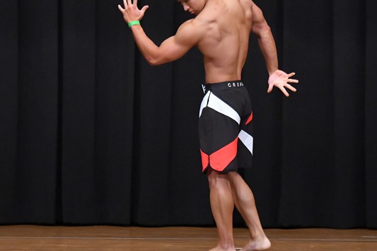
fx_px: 3444
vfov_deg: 4.2
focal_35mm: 329
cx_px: 207
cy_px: 113
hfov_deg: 6.3
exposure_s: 1/400
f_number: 5.6
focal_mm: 150
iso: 8000
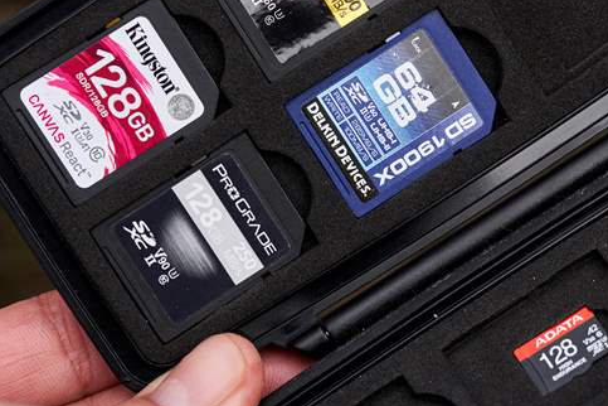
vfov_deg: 11.8
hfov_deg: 17.5
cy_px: 202
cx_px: 462
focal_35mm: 116
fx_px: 1959
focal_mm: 70
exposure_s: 1/640
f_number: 8
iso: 1600
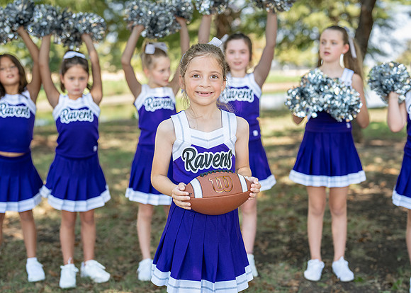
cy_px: 141
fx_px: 656
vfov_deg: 25.2
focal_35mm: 56
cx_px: 208
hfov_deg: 34.8
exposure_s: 1/400
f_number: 2.2
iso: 100
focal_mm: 50
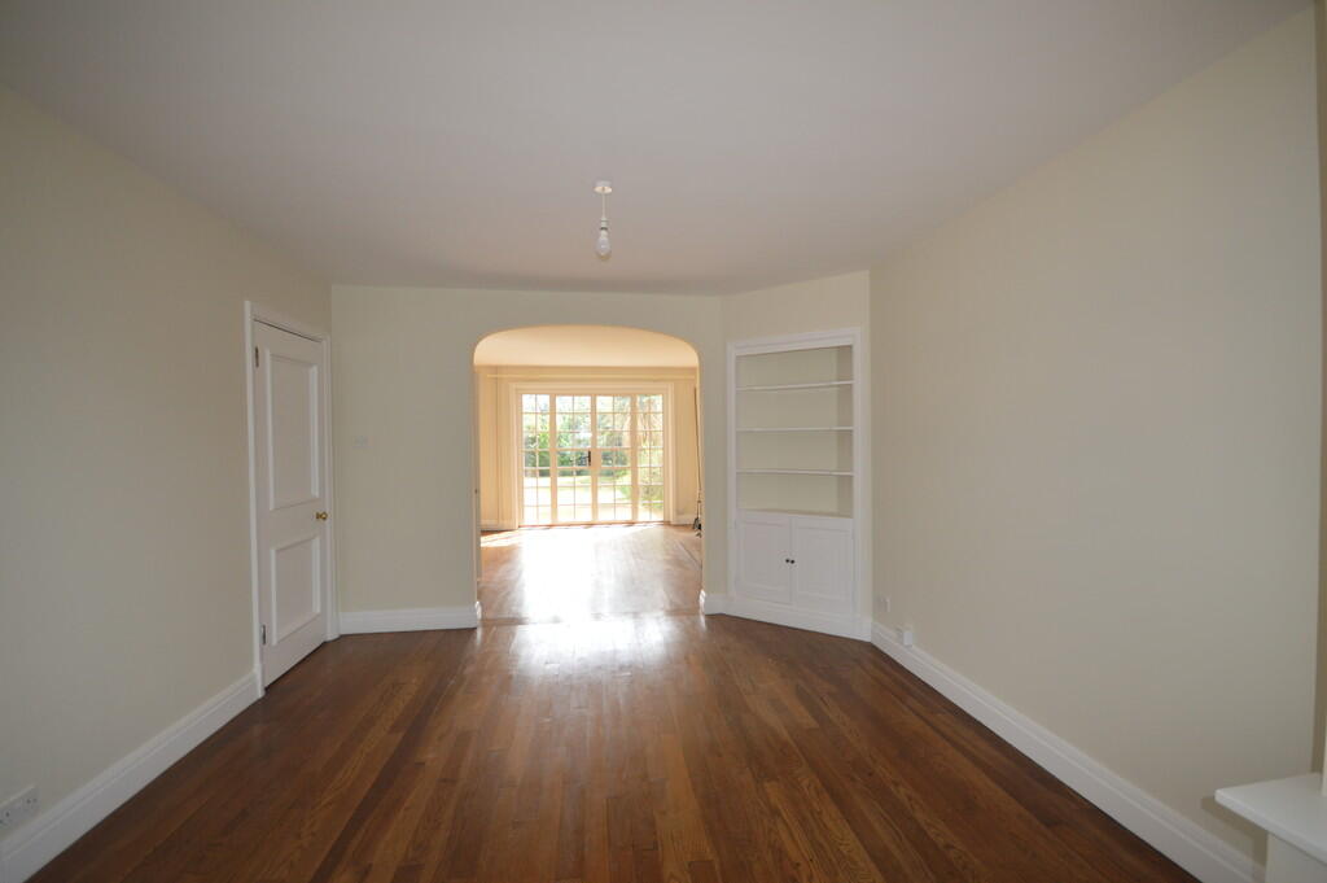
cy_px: 442
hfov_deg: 100.4
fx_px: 552
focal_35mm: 15
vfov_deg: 77.2
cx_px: 664
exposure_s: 1/125
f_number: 4
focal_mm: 10
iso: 360
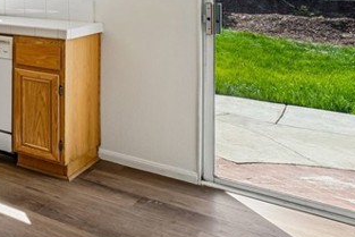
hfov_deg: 25.9
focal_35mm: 49
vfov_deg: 25.2
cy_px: -35
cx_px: -212
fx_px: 483
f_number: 8
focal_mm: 15
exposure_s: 1/30
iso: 100
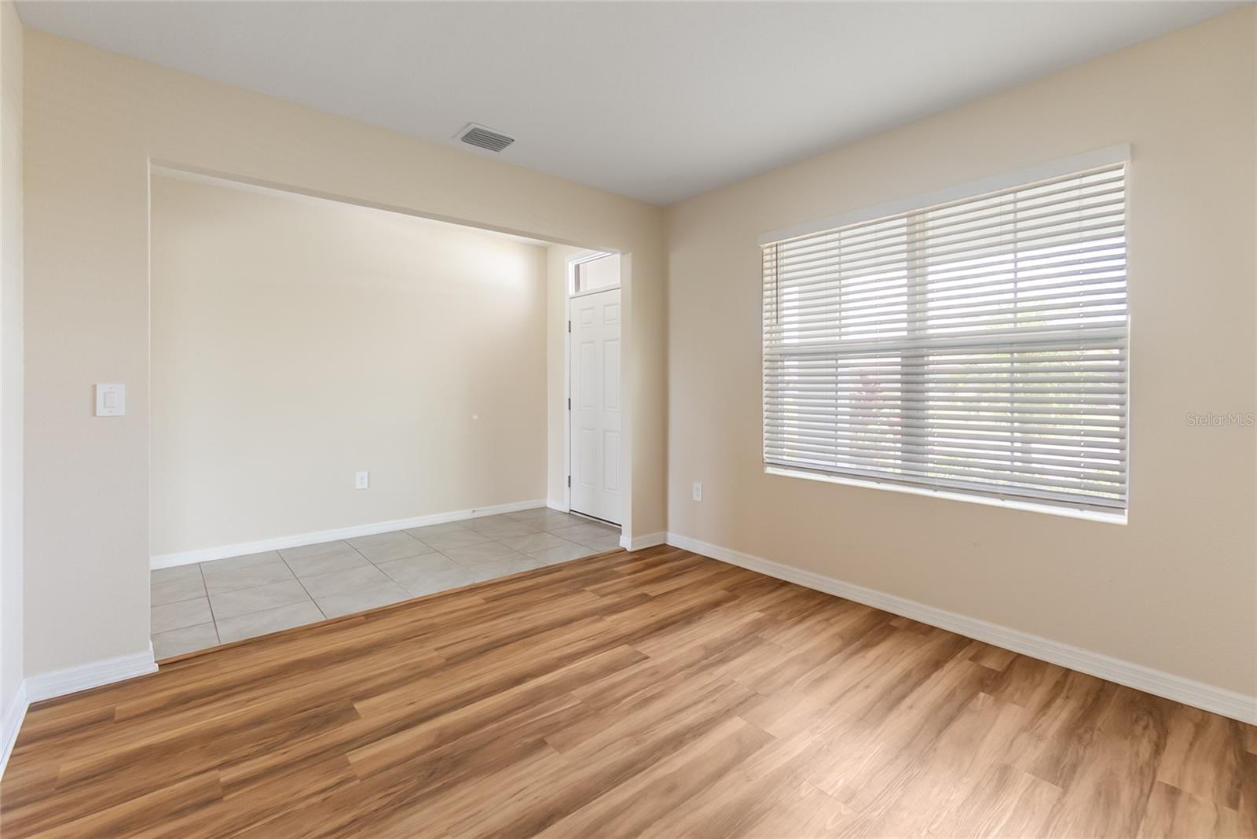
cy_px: 420
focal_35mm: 15
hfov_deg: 100.4
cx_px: 628
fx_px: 524
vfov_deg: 77.3
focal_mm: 10
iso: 640
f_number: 4
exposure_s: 1/30
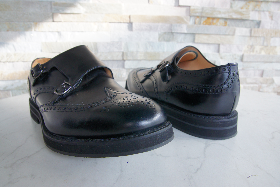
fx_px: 198
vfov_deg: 50.4
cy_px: 94
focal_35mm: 26
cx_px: 140
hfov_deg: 70.5
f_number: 7.1
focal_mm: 17
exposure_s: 1/60
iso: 200
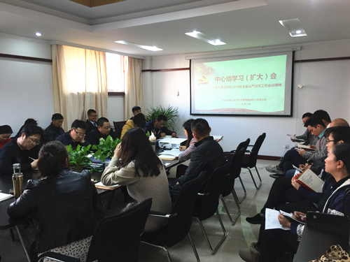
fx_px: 293
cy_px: 131
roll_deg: +0.2
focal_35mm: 29
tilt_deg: -6.0
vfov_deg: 48.2
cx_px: 175
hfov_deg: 61.7
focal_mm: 4.15
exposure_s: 1/17
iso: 50
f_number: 2.2
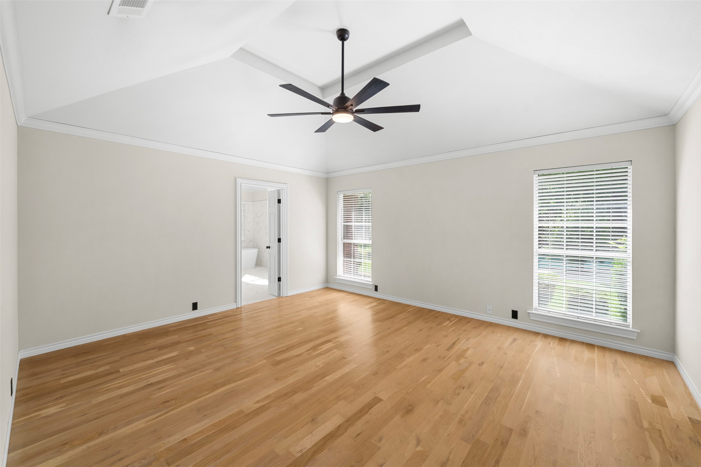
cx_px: 350
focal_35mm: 13
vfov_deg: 85.4
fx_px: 253
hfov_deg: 108.3
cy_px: 234
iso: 250
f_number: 8
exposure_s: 1/3
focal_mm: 13
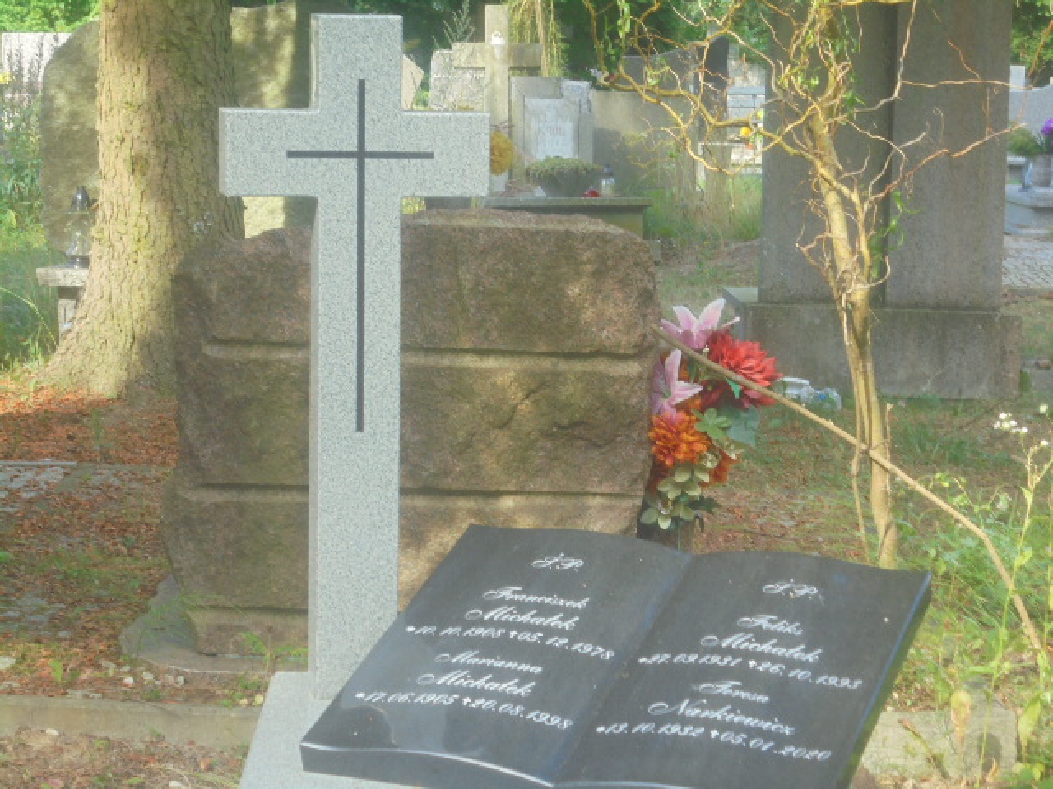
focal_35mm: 83
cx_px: 526
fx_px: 2525
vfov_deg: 17.8
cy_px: 394
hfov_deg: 23.6
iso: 100
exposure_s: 1/30
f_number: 6.7
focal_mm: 14.9
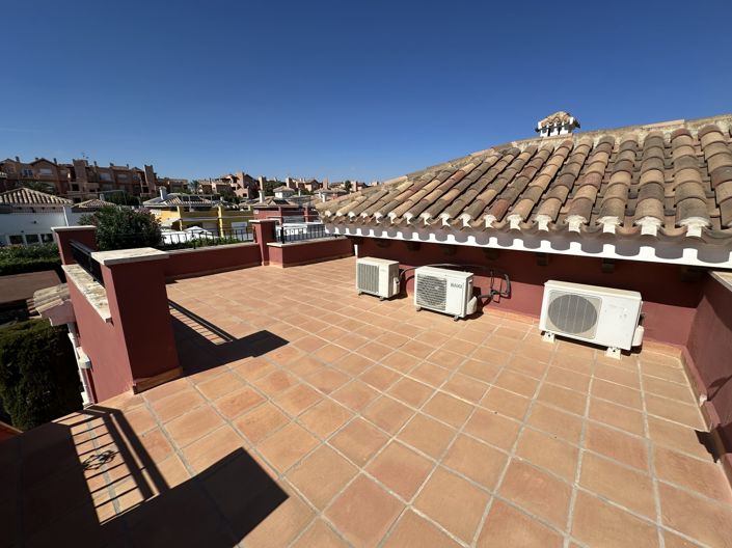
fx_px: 296
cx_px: 366
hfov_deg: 102.1
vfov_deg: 85.6
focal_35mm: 14
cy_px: 274
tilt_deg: -12.6
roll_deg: +0.5
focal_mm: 2.22
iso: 50
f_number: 2.2
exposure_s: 1/4000
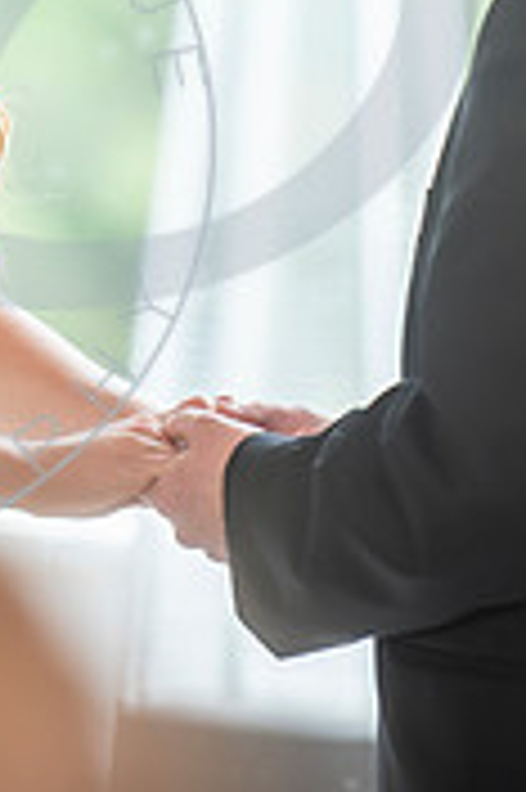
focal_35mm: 435
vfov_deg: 4.7
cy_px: -198
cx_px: 0
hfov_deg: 3.2
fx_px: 9552
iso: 250
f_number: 2.8
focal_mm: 170
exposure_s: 1/250
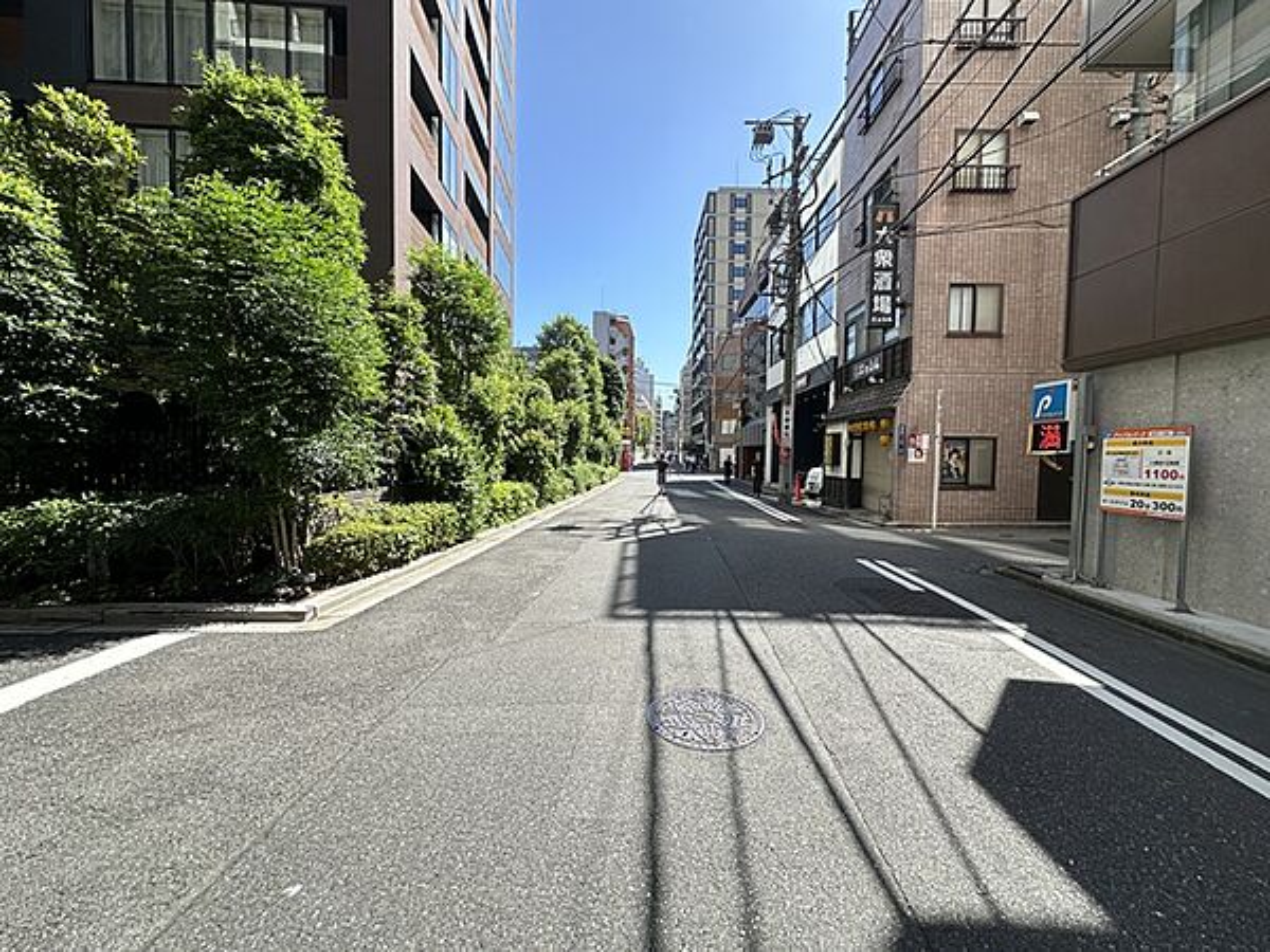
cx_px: 635
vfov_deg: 85.7
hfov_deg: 102.1
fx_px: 514
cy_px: 476
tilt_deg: -0.7
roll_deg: -1.7
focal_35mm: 14
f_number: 2.2
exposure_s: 1/670
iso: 40
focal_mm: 2.22
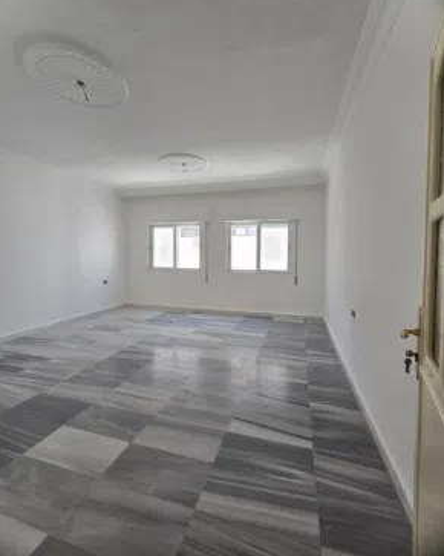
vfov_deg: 100.6
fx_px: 230
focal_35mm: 14
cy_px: 262
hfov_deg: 87.9
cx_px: 216
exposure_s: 1/100
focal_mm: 2.2
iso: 80
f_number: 2.2
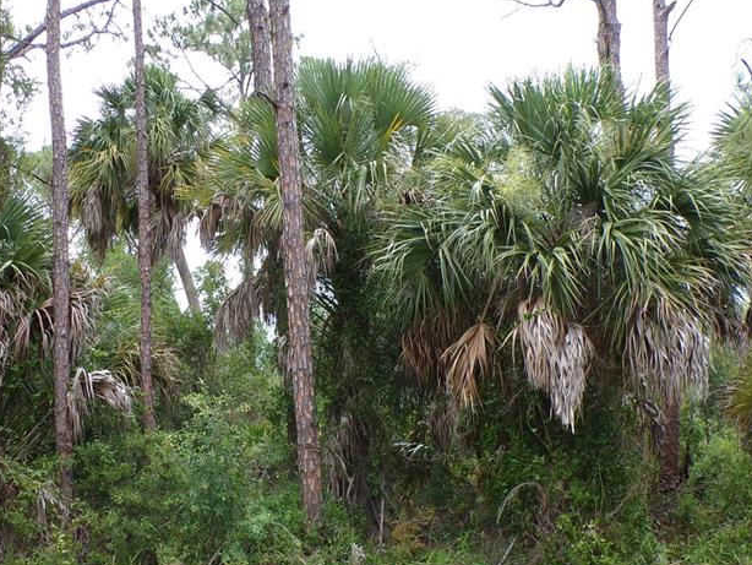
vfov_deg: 35.2
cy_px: 425
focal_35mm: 40
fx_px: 869
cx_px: 347
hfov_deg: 46.7
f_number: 4.4
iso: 100
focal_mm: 4.3
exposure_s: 1/140
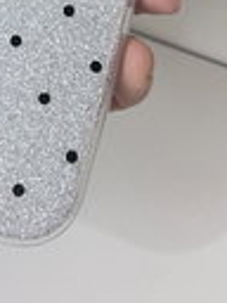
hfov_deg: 13.5
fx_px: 944
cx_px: 2
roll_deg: +2.1
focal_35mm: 108
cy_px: -155
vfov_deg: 16.5
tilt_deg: -17.1
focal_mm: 5.7
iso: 80
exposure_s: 1/50
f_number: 1.5
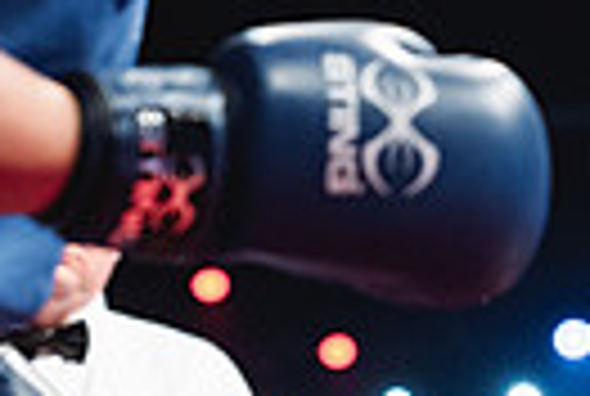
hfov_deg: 9.2
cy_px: 146
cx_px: 707
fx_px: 3630
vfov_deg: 6.2
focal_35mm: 221
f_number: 2.5
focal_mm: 50
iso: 3200
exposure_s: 1/1000
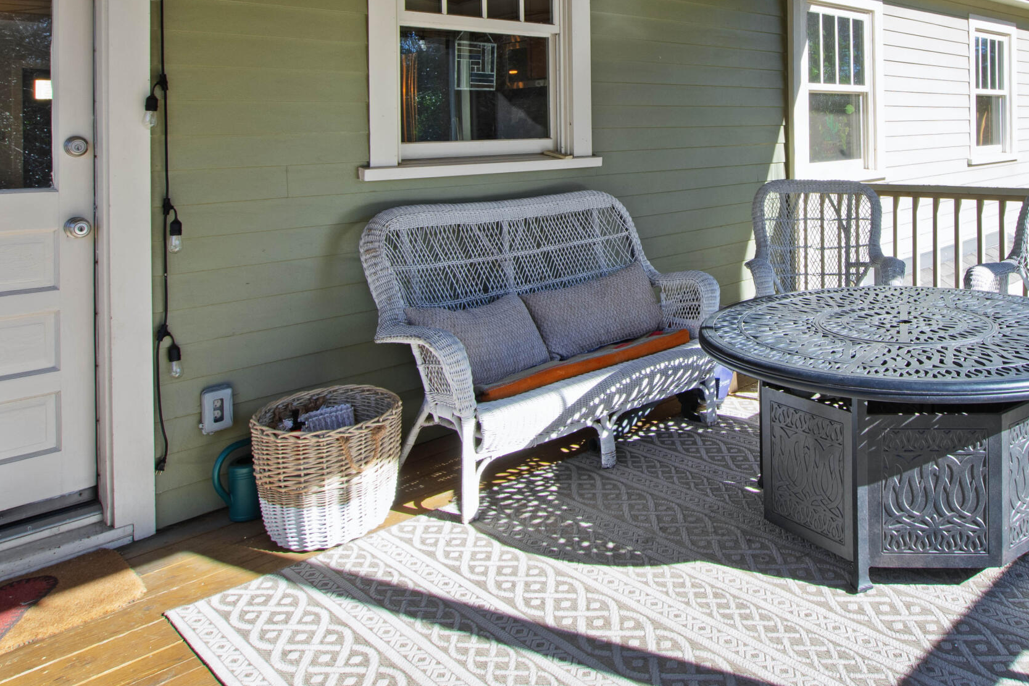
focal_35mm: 27
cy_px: 130
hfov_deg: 65.5
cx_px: 693
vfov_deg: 45.3
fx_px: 772
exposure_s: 1/20
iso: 100
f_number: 8
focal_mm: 10
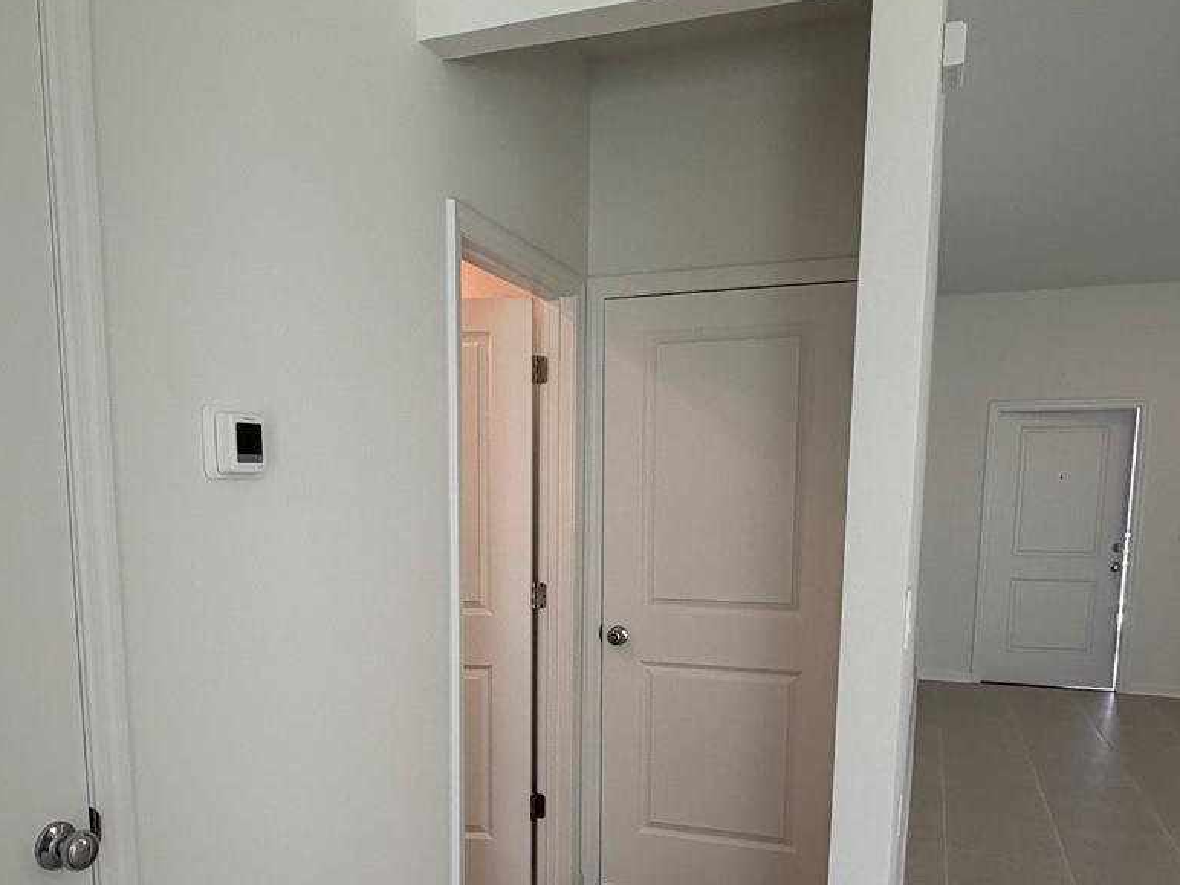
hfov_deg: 61.6
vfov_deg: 47.0
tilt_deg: -7.7
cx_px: 558
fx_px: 989
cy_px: 630
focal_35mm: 29
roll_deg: -0.9
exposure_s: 1/120
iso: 50
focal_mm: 2.22
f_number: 2.2
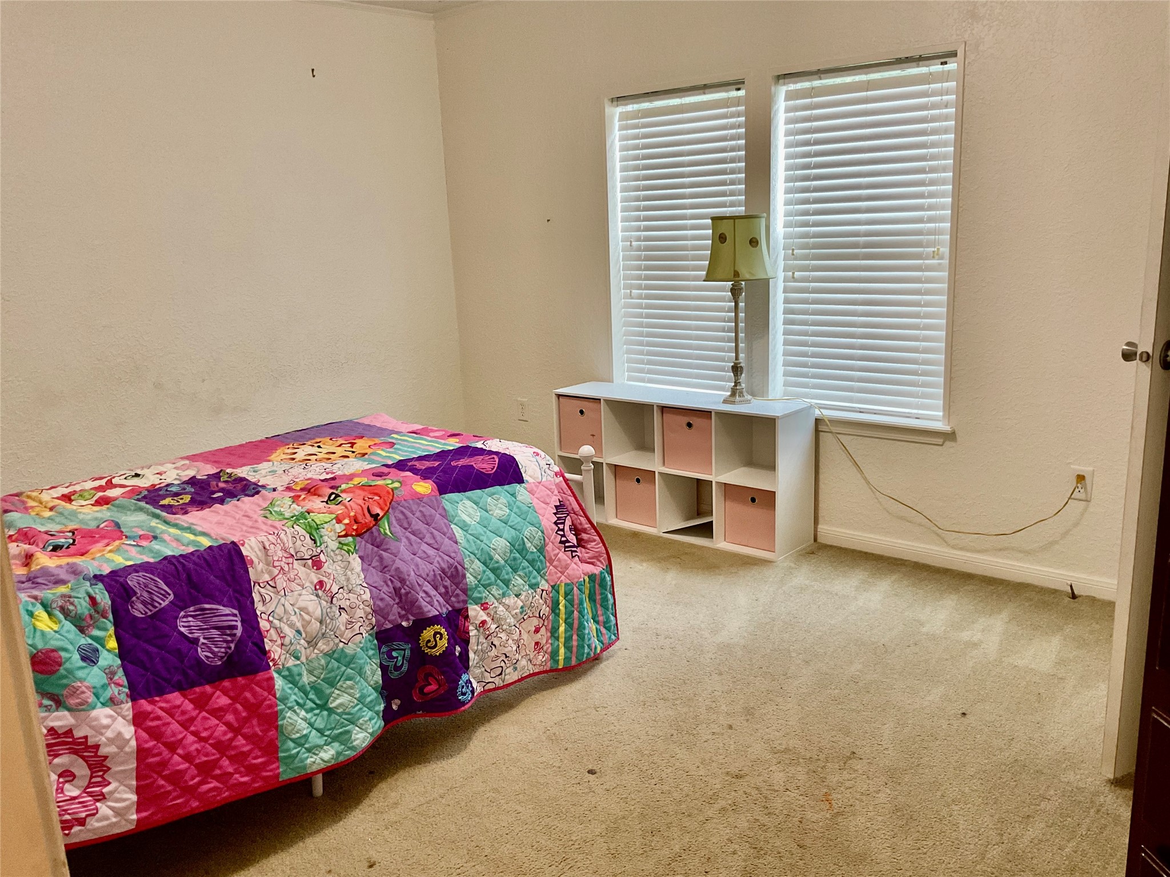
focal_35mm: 29
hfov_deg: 61.7
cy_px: 438
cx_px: 585
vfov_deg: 48.2
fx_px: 980
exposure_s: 1/60
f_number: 1.8
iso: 100
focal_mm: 3
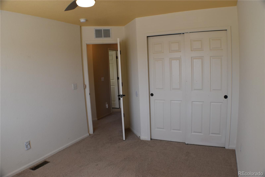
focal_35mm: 33
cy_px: 88
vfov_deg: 40.0
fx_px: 243
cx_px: 132
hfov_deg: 57.2
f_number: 6.3
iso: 400
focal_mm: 22
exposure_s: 1/160
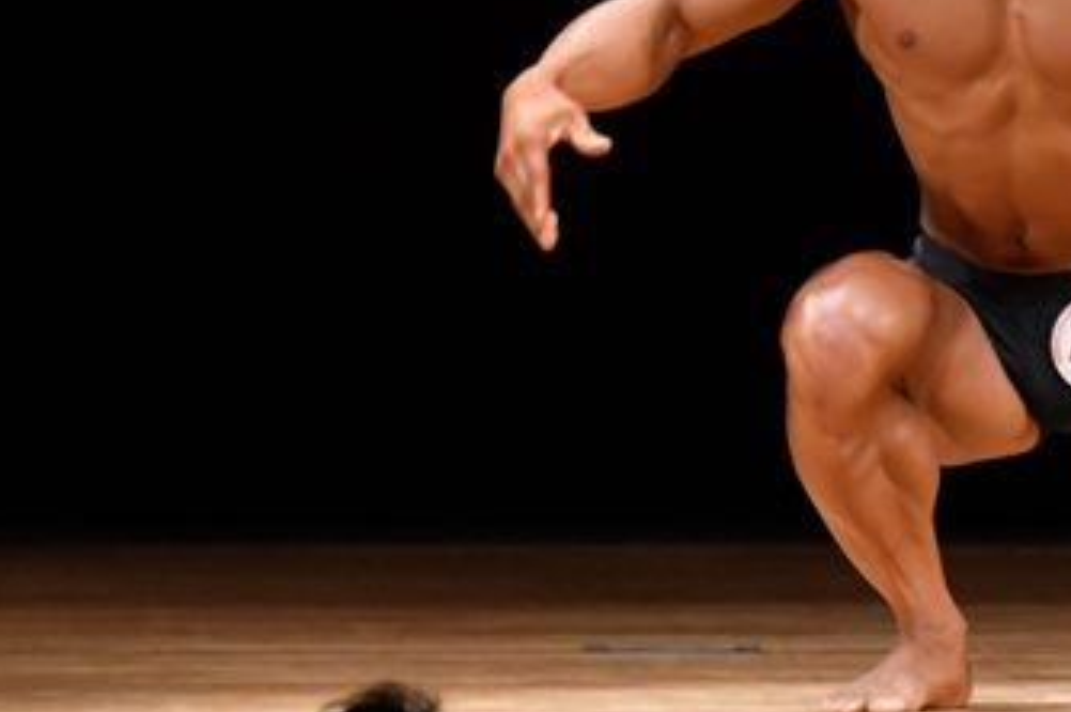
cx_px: 1121
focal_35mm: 731
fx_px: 21726
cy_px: 26
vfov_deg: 1.9
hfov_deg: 2.8
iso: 3200
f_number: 5.6
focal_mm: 210
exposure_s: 1/400
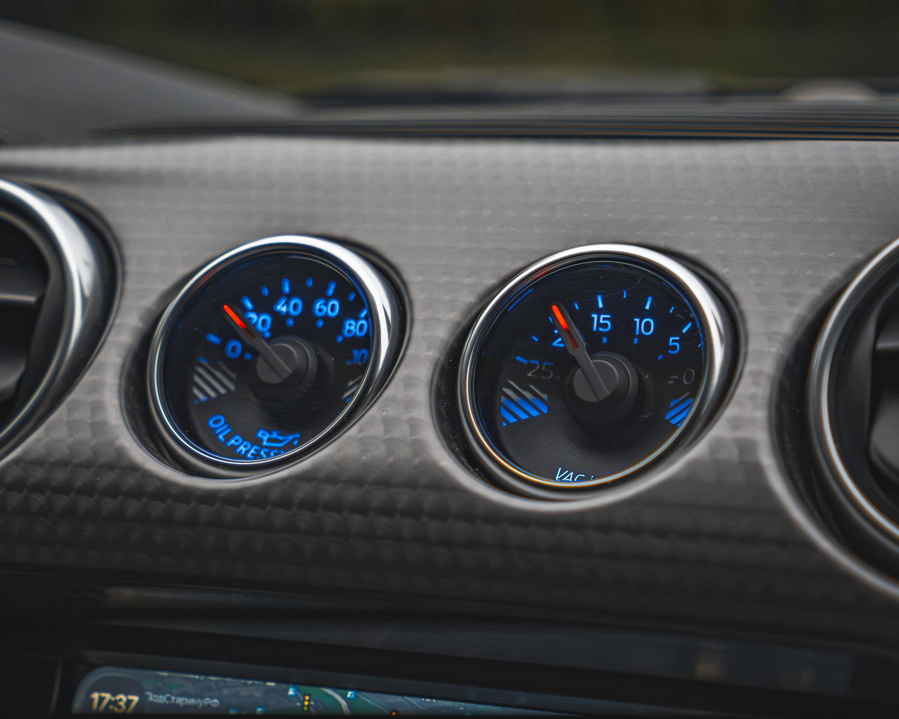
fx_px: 2555
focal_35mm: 96
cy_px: 347
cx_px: 447
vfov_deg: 16.0
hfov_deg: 20.0
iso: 1600
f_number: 2.8
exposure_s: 1/250
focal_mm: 42.6
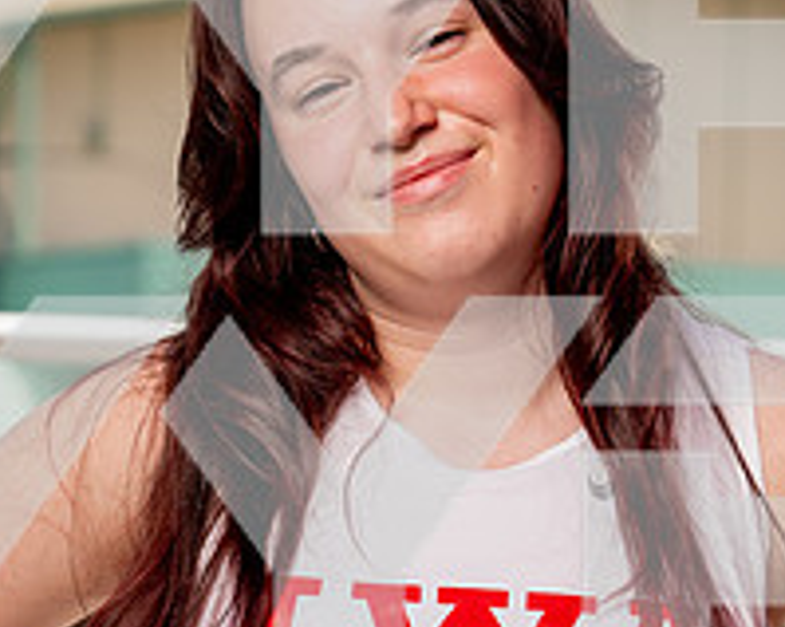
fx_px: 4668
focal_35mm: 201
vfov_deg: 7.7
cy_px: 507
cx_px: 505
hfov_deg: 9.6
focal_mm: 68
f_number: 4
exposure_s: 1/1250
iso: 100
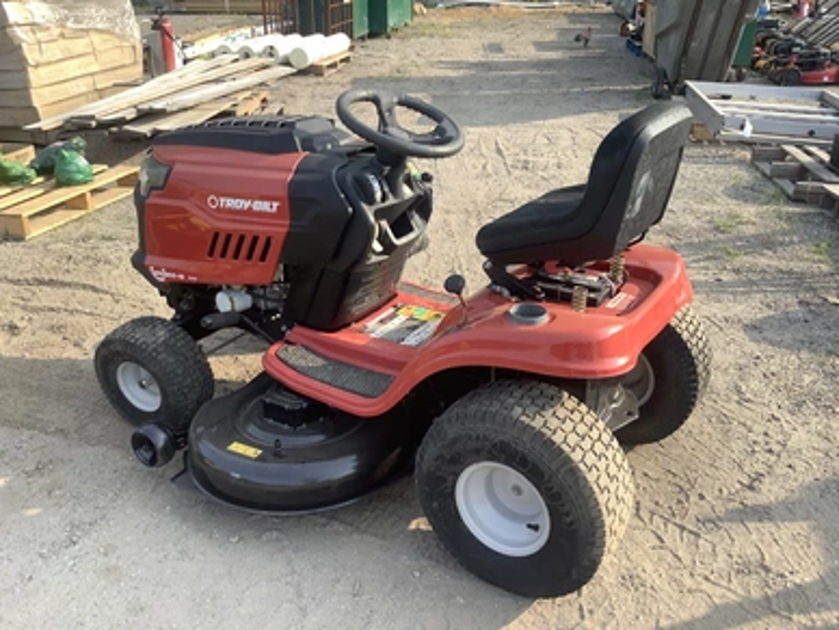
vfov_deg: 44.2
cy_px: 316
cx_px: 426
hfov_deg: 56.8
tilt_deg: -25.4
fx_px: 776
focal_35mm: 32
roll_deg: +1.3
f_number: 2.4
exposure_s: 1/364
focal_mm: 3.3
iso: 25
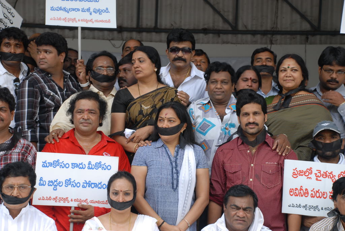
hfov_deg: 23.3
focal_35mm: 87
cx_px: 172
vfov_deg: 15.8
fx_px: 835
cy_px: 116
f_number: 5.6
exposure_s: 1/125
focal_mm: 58
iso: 200
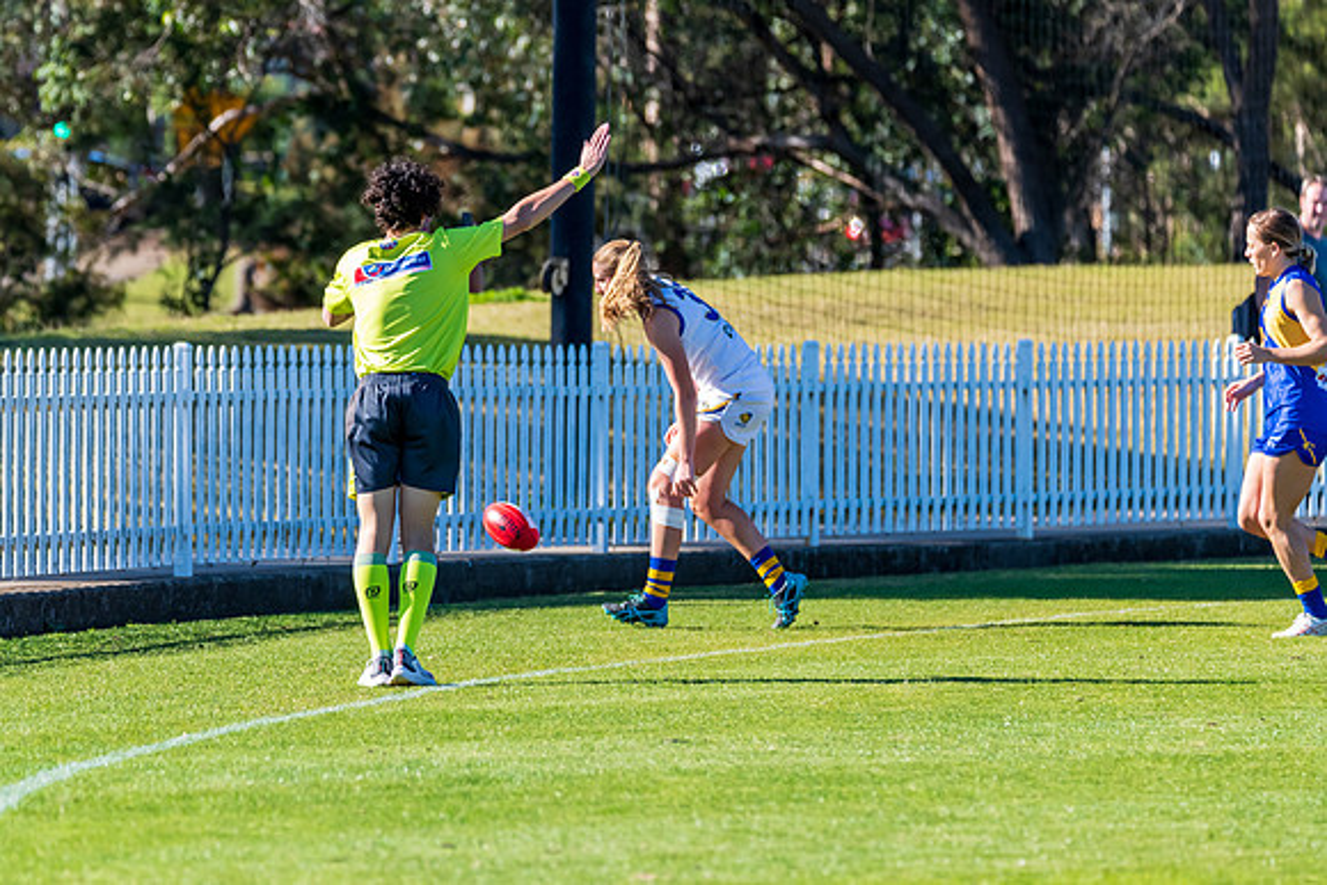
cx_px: 585
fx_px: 12377
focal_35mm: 336
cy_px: 390
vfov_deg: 4.1
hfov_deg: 6.1
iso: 800
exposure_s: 1/2000
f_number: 5.6
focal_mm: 300
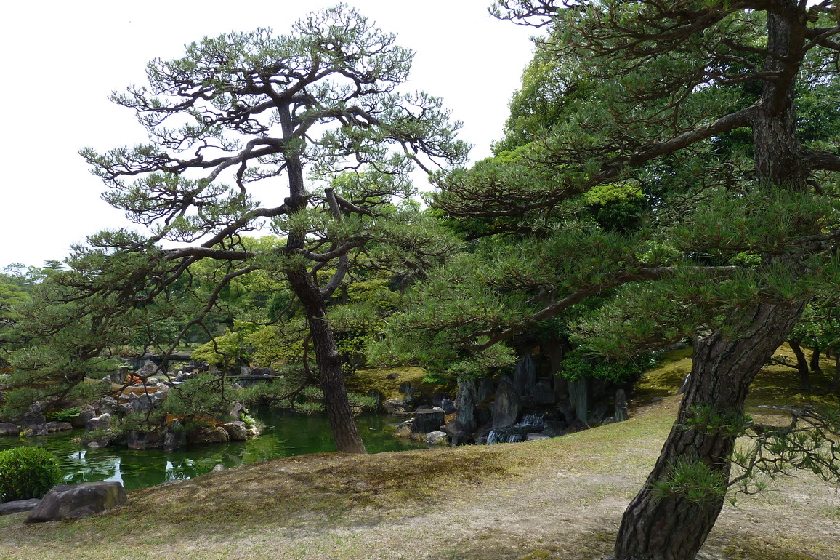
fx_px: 630
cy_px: 279
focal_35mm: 27
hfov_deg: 67.4
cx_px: 407
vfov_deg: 47.9
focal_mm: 4.1
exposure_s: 1/320
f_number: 4
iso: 80
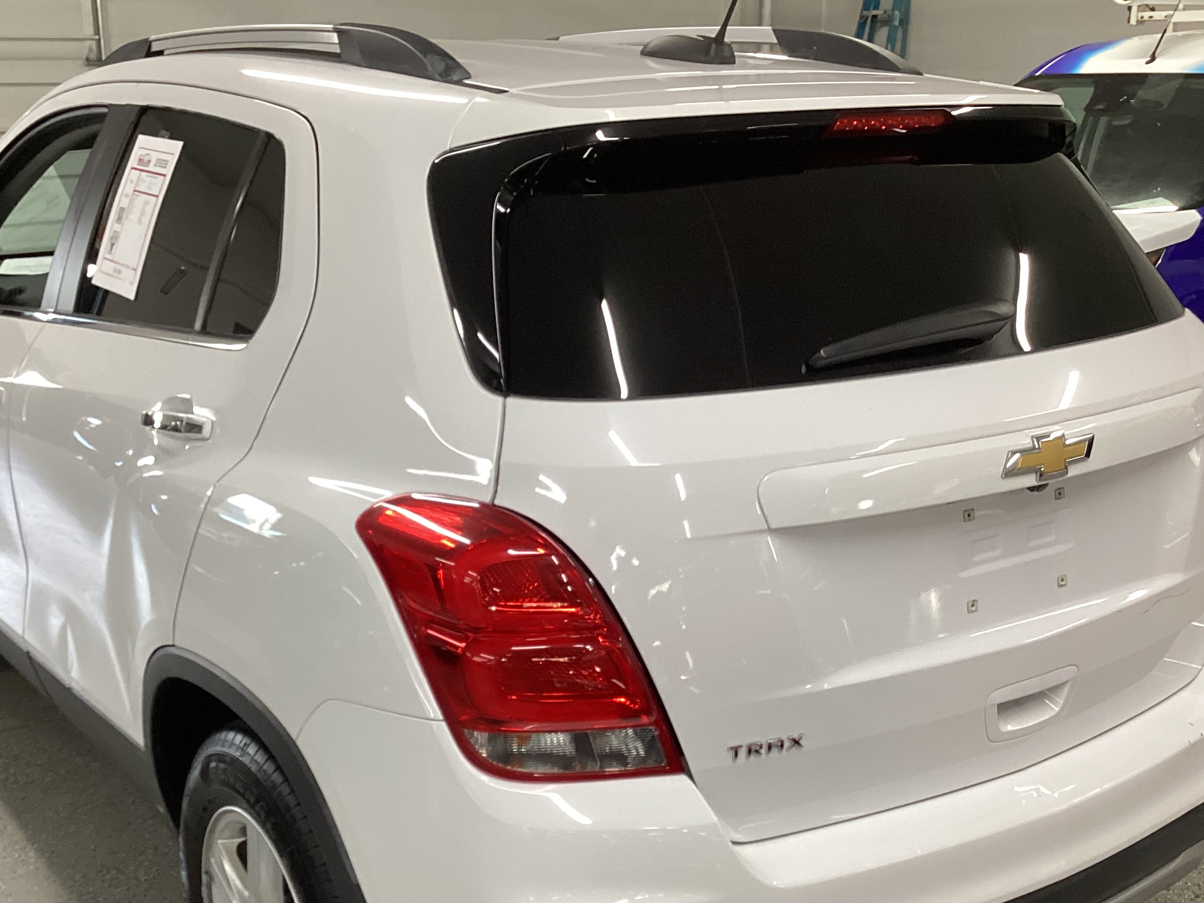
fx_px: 1461
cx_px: 557
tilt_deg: -20.9
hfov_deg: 44.8
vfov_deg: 34.1
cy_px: 595
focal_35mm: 42
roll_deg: -0.9
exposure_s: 1/60
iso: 125
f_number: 2.4
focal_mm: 3.3
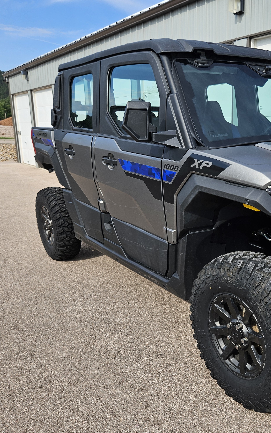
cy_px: 219
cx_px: 239
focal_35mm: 33
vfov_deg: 58.1
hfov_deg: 36.2
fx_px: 390
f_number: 1.8
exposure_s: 1/1304
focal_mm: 5.4
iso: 25
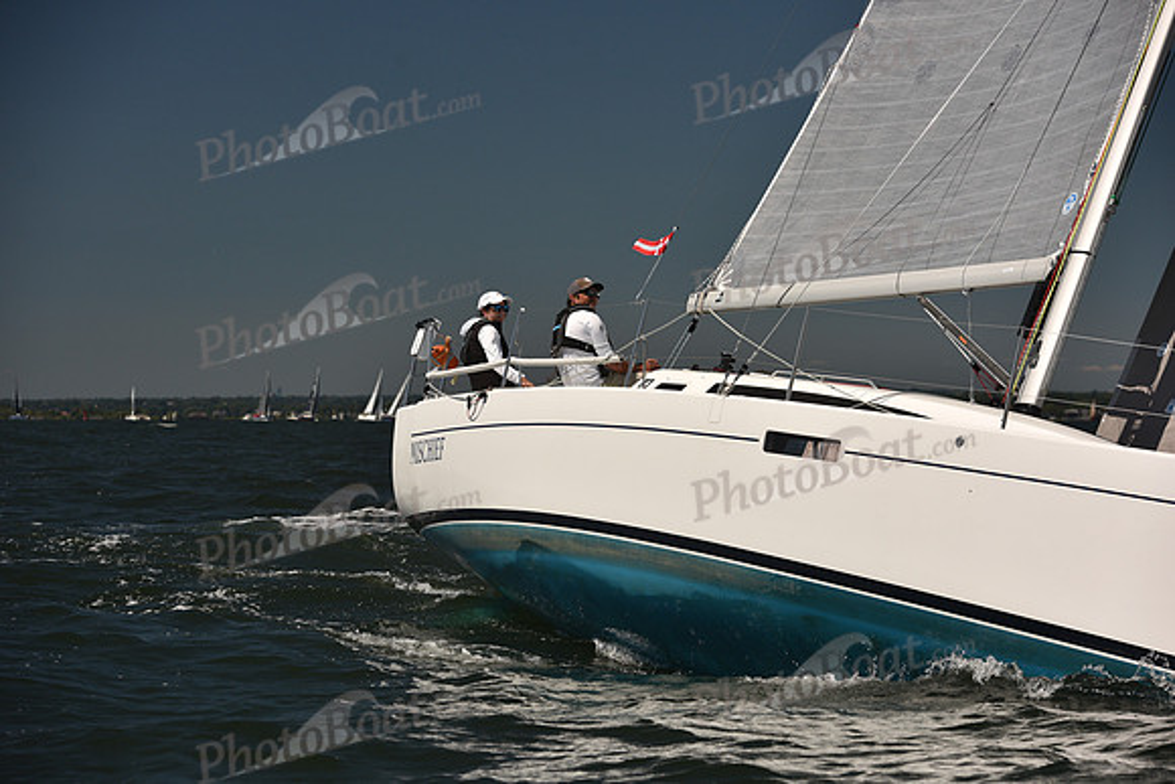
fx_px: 3787
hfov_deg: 17.6
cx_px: 588
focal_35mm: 116
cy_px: 392
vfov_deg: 11.8
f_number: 5.6
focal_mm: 116
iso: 250
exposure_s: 1/1250
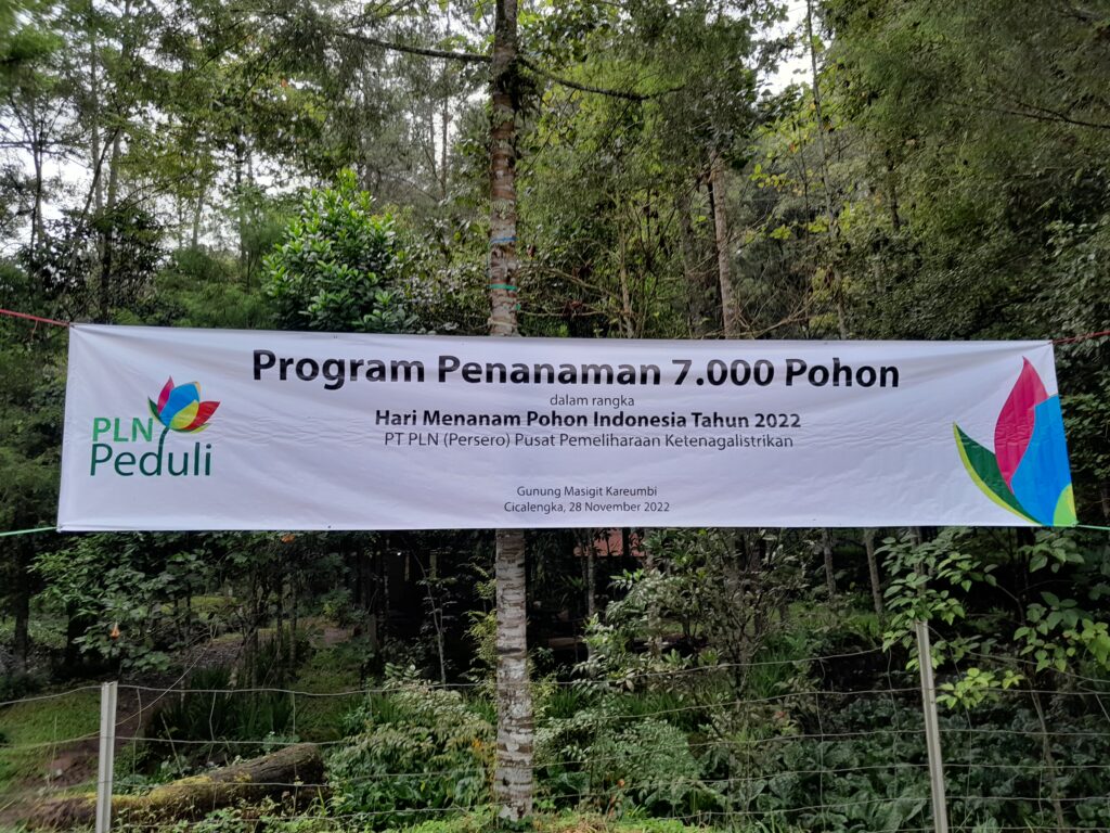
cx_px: 555
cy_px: 416
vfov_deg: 51.4
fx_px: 866
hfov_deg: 65.3
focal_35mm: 27
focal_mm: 4
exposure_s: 1/100
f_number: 1.8
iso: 40
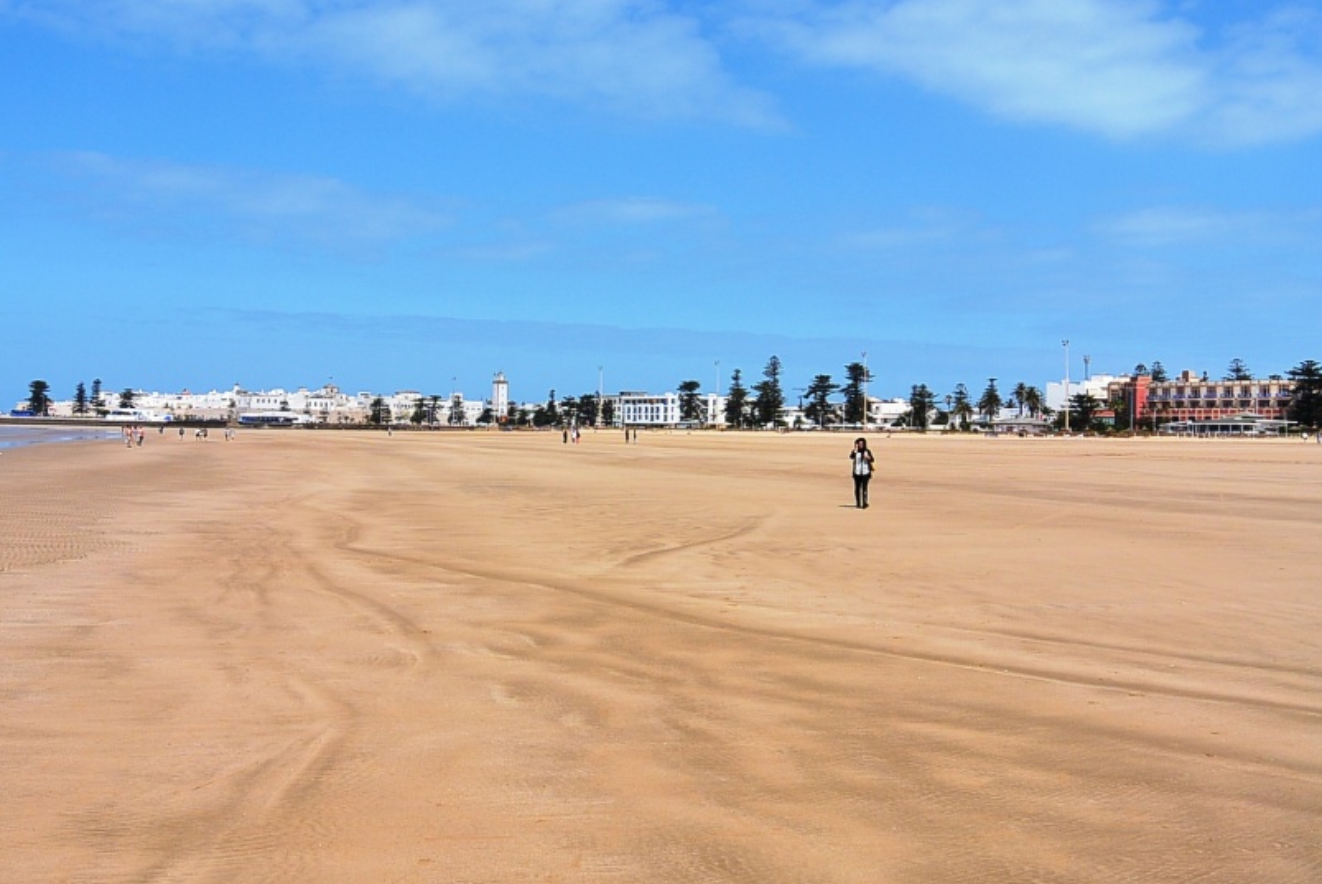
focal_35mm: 37
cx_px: 528
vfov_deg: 35.9
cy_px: 378
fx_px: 1360
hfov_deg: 51.5
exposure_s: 1/1000
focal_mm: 11
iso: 100
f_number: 5
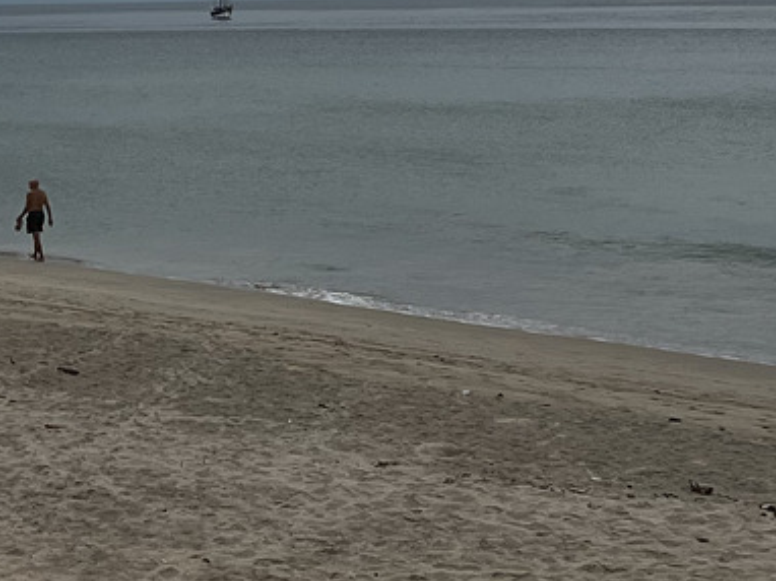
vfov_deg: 13.4
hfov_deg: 17.7
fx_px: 2442
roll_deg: +1.0
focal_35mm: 109
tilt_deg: +0.4
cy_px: -16
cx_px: 51
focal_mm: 5.7
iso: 50
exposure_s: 1/10309
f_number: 1.5
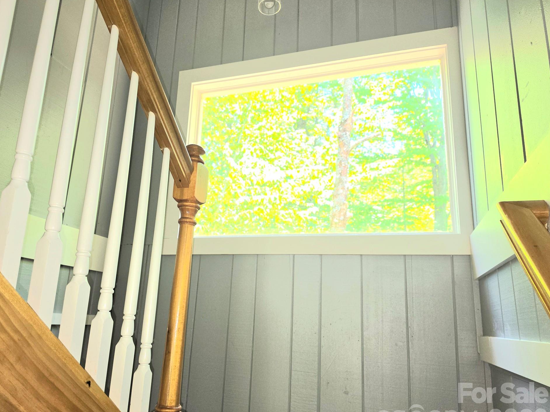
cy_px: 216
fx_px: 397
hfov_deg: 69.3
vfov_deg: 54.9
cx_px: 252
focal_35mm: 25
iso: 16
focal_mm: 6.5
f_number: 1.4
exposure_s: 1/120
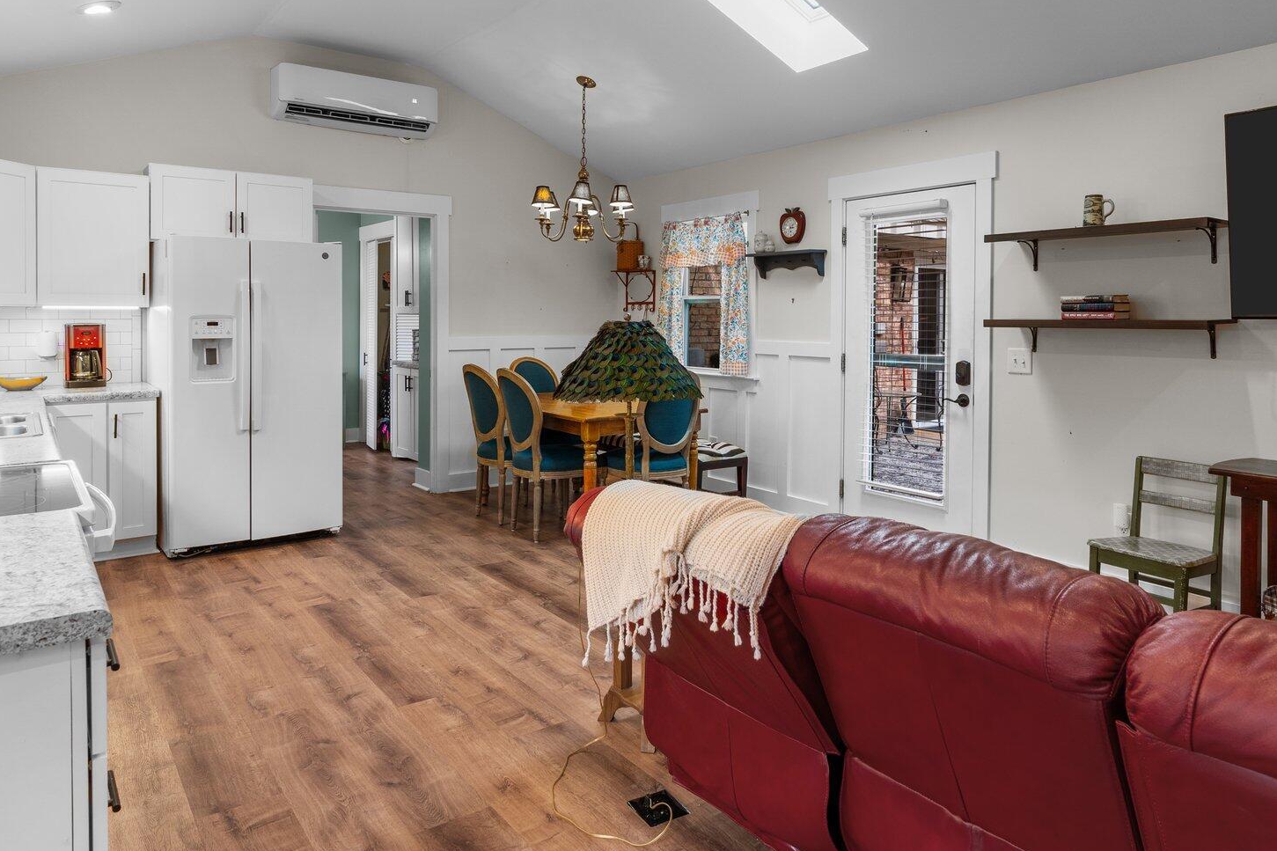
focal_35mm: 24
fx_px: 851
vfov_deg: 52.6
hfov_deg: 73.7
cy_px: 322
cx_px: 659
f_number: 7.1
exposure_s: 1/1.25
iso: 160
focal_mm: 17
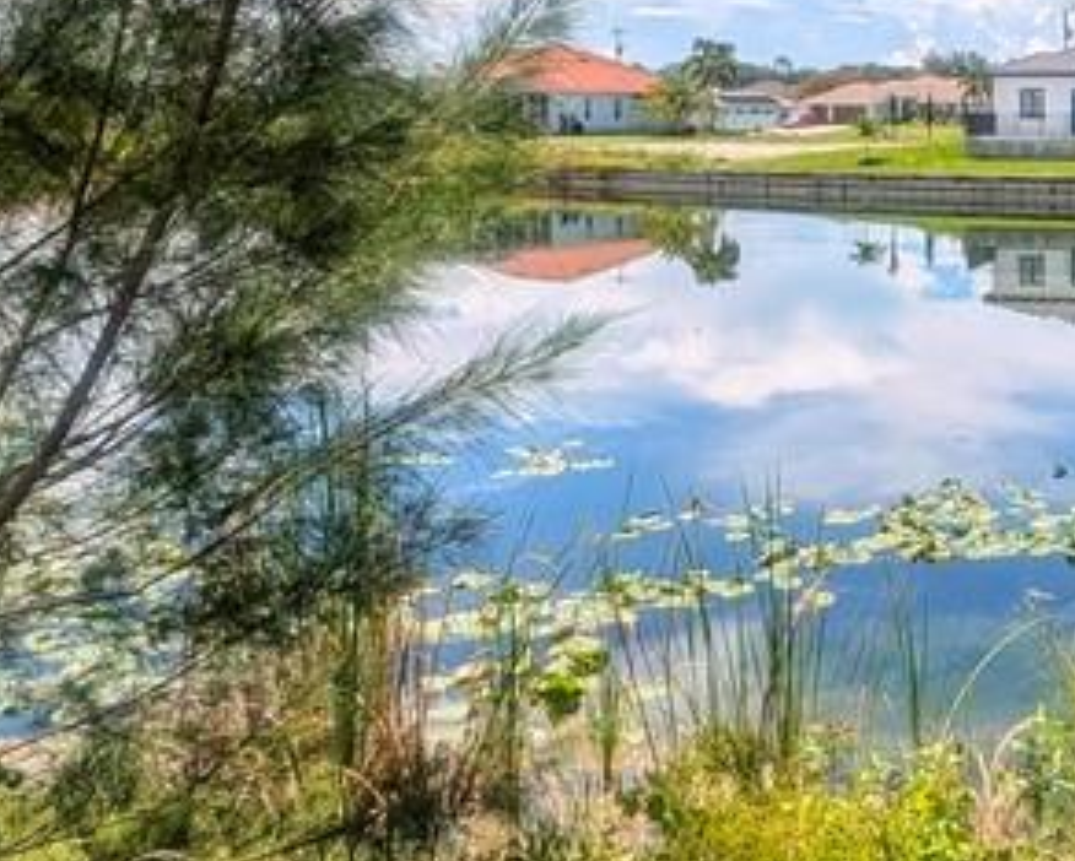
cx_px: 1029
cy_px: 180
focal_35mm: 41
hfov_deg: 40.3
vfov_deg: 35.4
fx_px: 1305
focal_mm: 2.23
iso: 43
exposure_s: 1/2309
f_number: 1.95
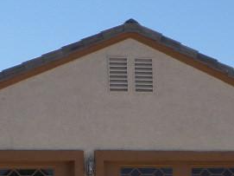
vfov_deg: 10.6
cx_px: 138
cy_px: 248
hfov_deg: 14.5
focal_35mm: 136
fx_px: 919
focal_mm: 6.5
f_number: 3
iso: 80
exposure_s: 1/1500
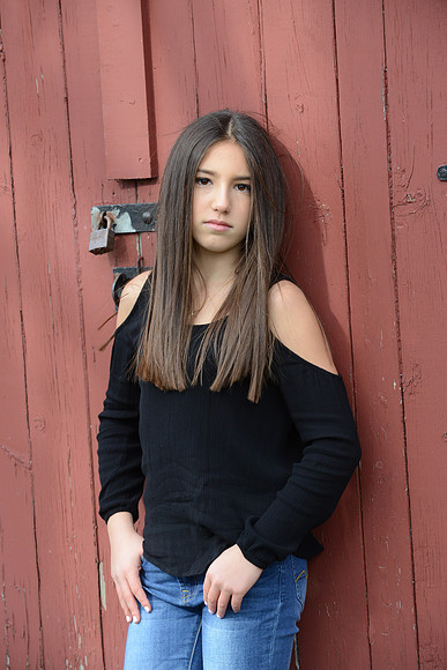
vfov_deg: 16.4
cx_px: 224
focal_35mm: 125
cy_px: 335
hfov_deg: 11.0
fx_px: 2327
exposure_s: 1/200
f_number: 8
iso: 500
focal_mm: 125
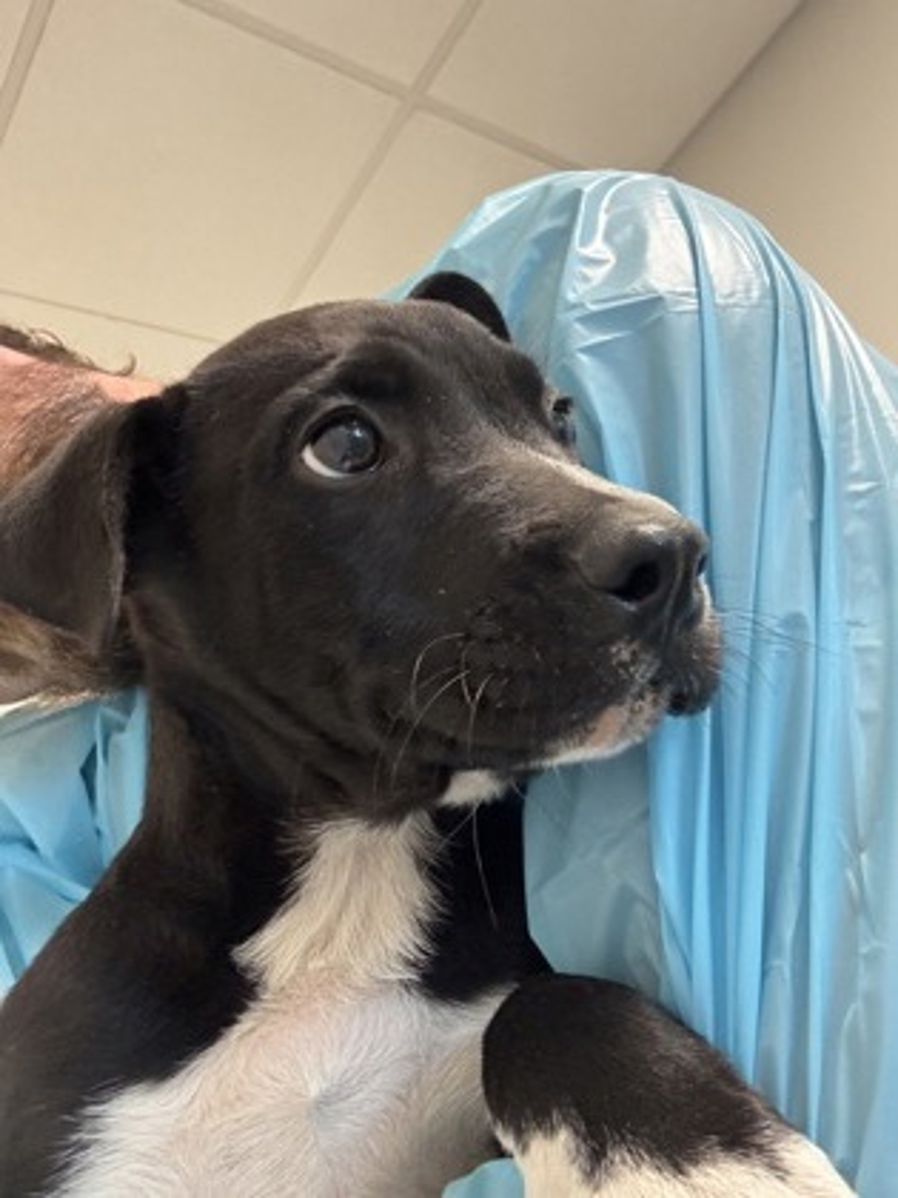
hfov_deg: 46.8
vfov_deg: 60.0
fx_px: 1038
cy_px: 599
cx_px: 449
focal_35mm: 30
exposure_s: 1/60
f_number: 1.9
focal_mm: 2.69
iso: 200
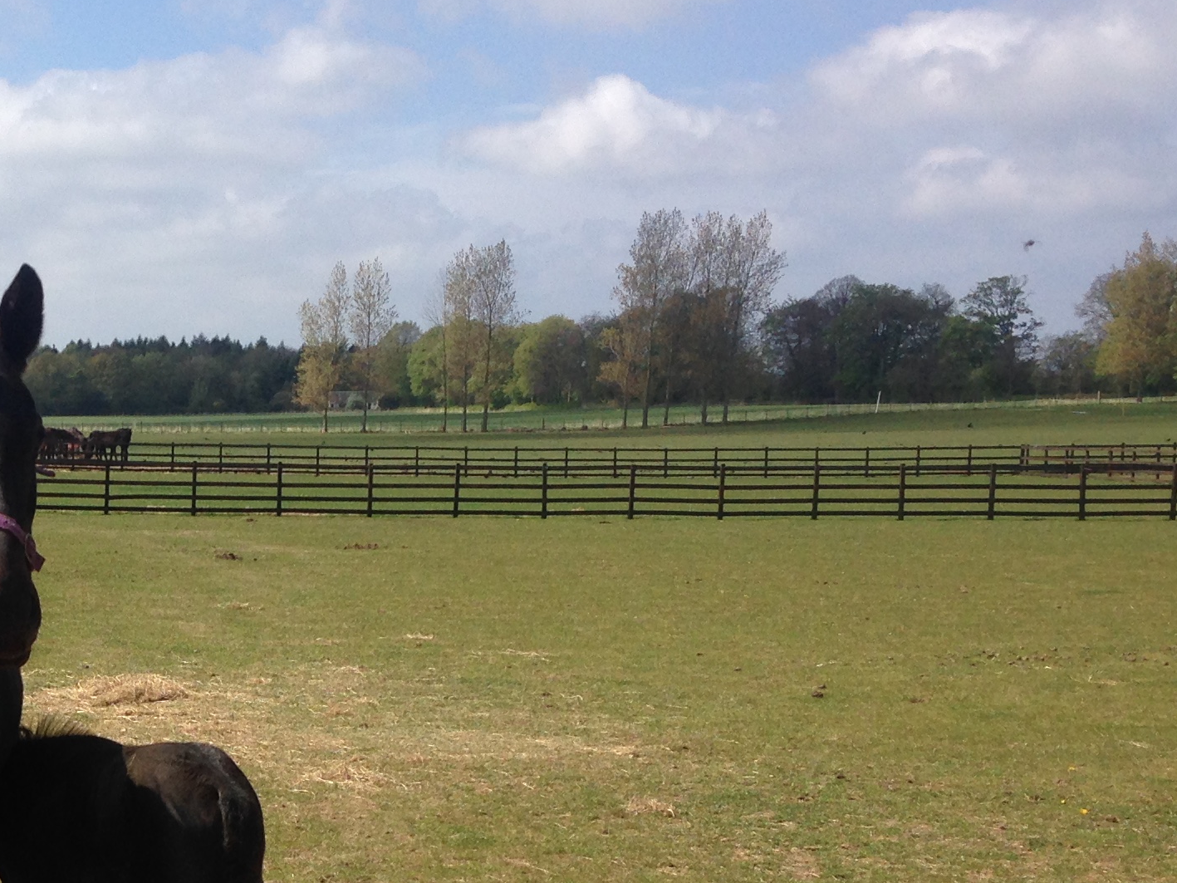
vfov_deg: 19.1
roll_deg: -0.8
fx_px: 2584
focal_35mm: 76
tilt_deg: -9.0
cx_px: -10
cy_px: 738
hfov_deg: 24.4
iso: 50
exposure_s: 1/2008
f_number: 2.4
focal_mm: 4.12
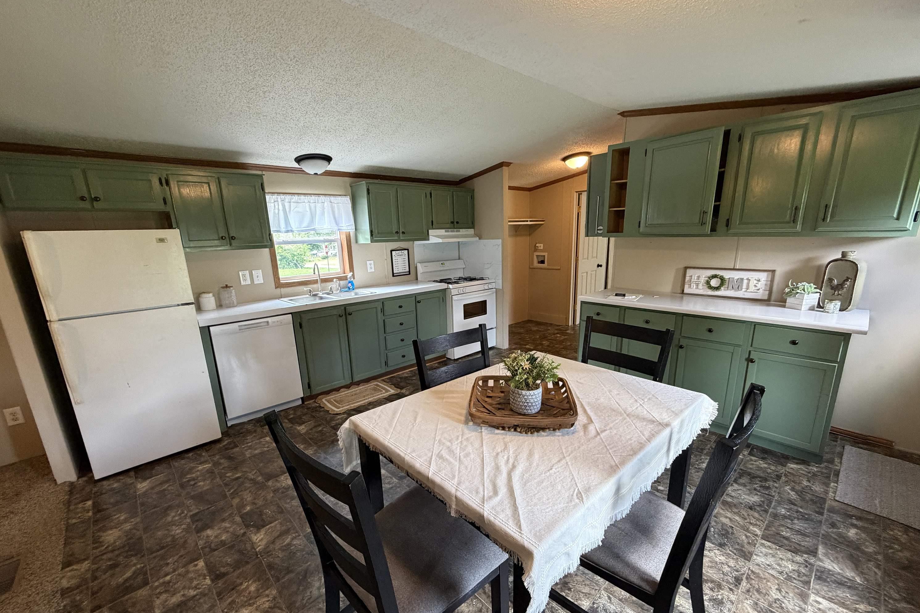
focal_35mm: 15
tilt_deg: -14.2
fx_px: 383
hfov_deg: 100.4
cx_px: 459
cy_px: 329
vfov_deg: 77.2
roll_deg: +2.6
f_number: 2.2
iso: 320
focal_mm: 2.22
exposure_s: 1/60
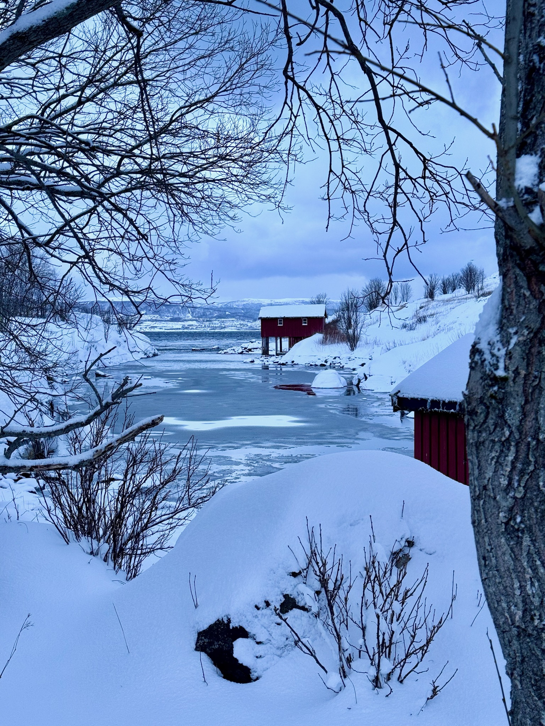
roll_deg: -0.2
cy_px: 363
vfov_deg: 39.7
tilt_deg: -3.1
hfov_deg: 30.3
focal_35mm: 48
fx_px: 1008
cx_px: 272
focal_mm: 6.76
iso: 100
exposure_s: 1/64
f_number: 1.78
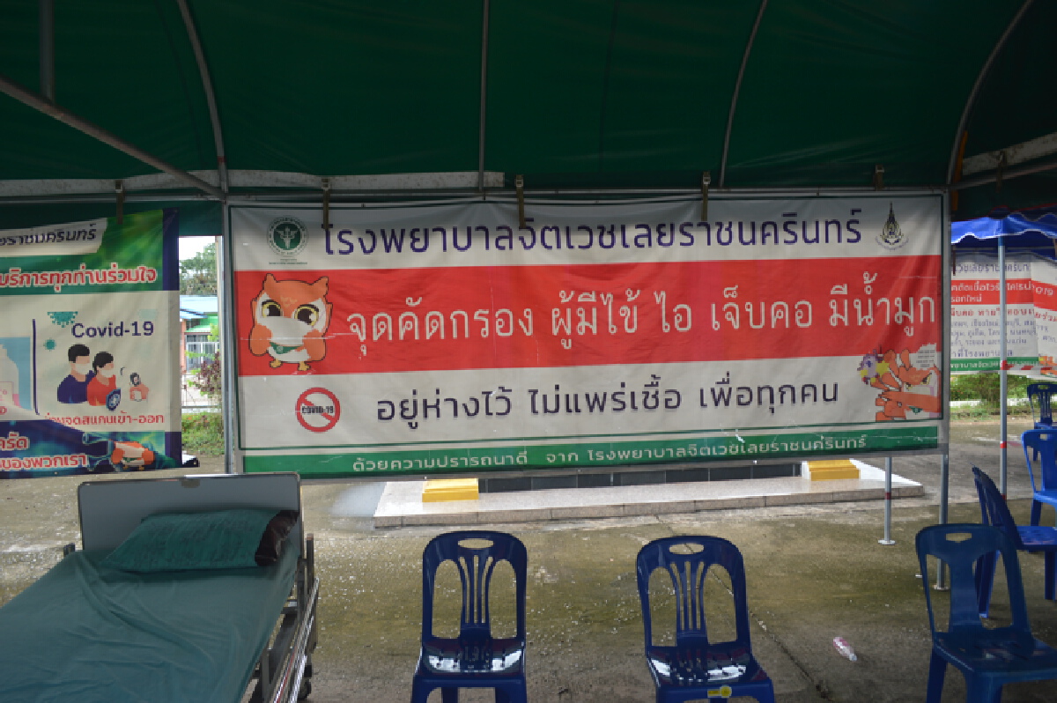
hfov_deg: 67.4
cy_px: 352
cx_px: 528
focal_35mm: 27
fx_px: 792
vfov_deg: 47.9
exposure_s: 1/125
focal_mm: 18
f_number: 5.6
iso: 140
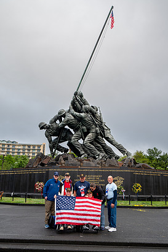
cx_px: 82
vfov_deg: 54.5
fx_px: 246
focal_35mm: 35
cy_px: 134
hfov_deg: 37.8
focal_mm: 32
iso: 140
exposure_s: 1/100
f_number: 6.3
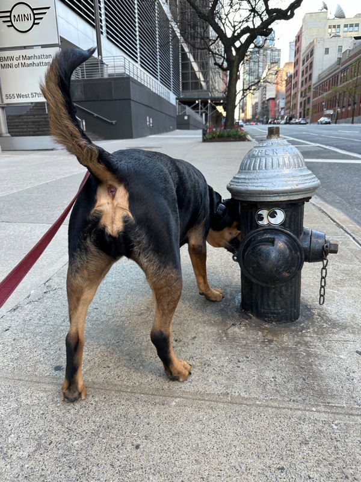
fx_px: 334
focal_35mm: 24
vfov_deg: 71.6
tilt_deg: -16.0
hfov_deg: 56.8
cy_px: 241
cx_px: 180
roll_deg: +0.3
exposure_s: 1/121
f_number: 1.78
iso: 80
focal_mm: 6.86
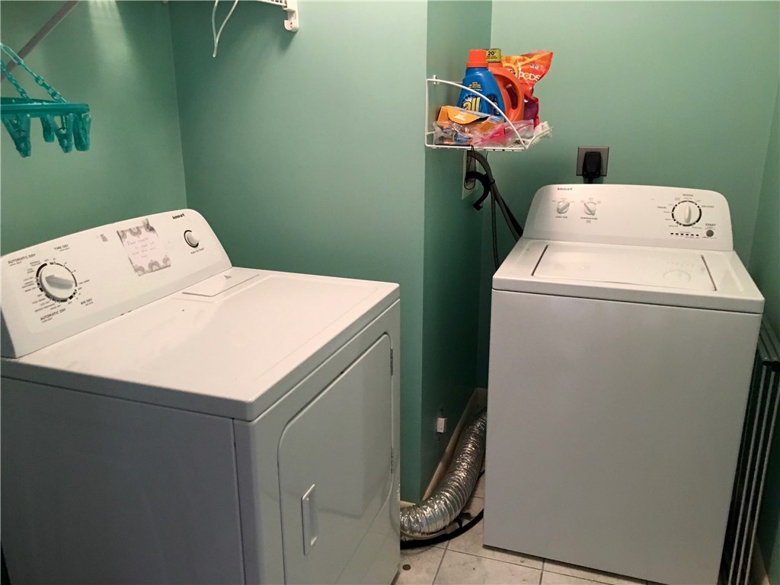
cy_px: 292
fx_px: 653
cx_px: 390
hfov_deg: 61.7
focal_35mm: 29
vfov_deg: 48.2
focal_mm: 4.15
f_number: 2.2
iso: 80
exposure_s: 1/10
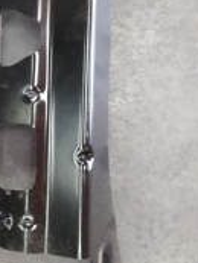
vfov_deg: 25.7
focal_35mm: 75
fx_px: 571
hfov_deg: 19.5
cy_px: 67
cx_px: 53
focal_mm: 4.71
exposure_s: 1/50
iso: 322
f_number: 1.79
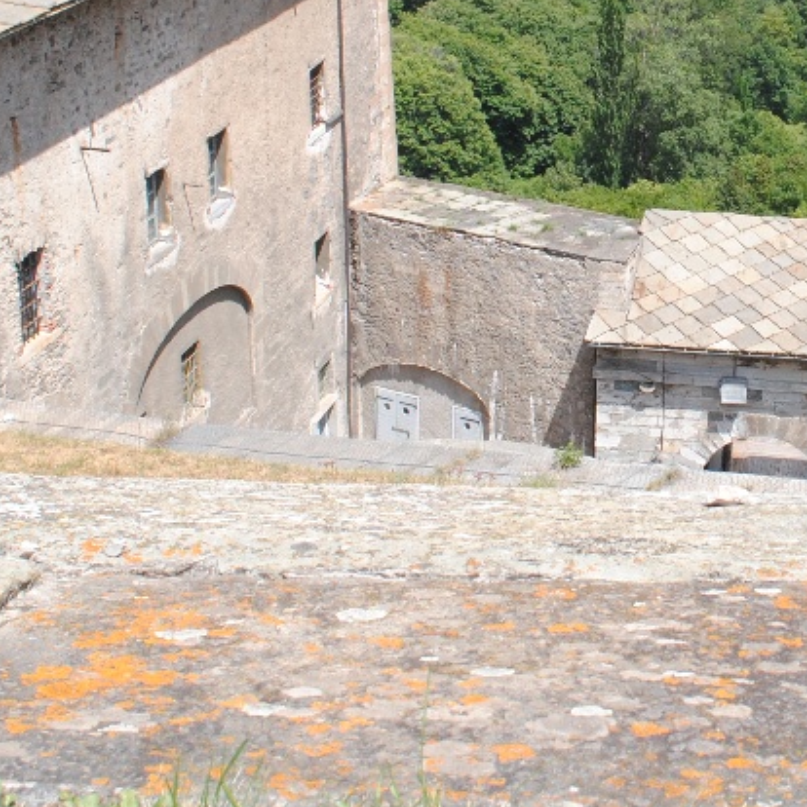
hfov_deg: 23.6
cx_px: 739
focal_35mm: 71
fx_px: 1873
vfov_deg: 23.9
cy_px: 145
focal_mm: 18
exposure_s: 1/500
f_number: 11
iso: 400
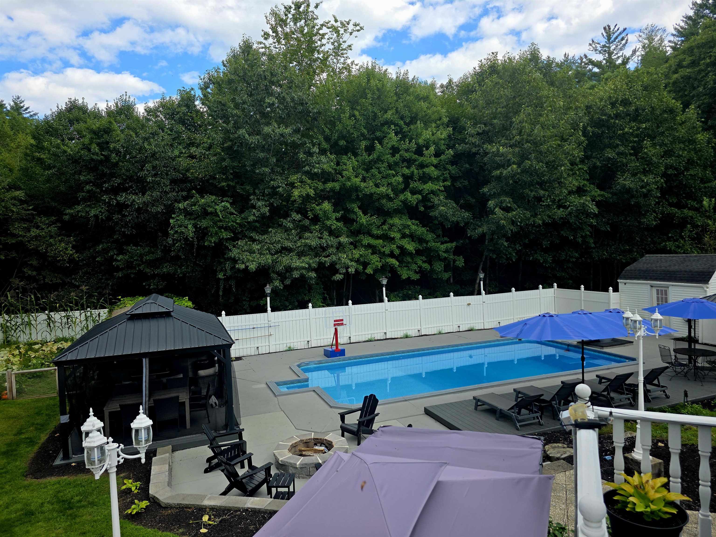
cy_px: 268
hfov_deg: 73.9
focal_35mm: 23
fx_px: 476
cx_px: 358
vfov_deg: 58.9
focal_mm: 6.3
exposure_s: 1/2500
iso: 80
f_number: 1.7
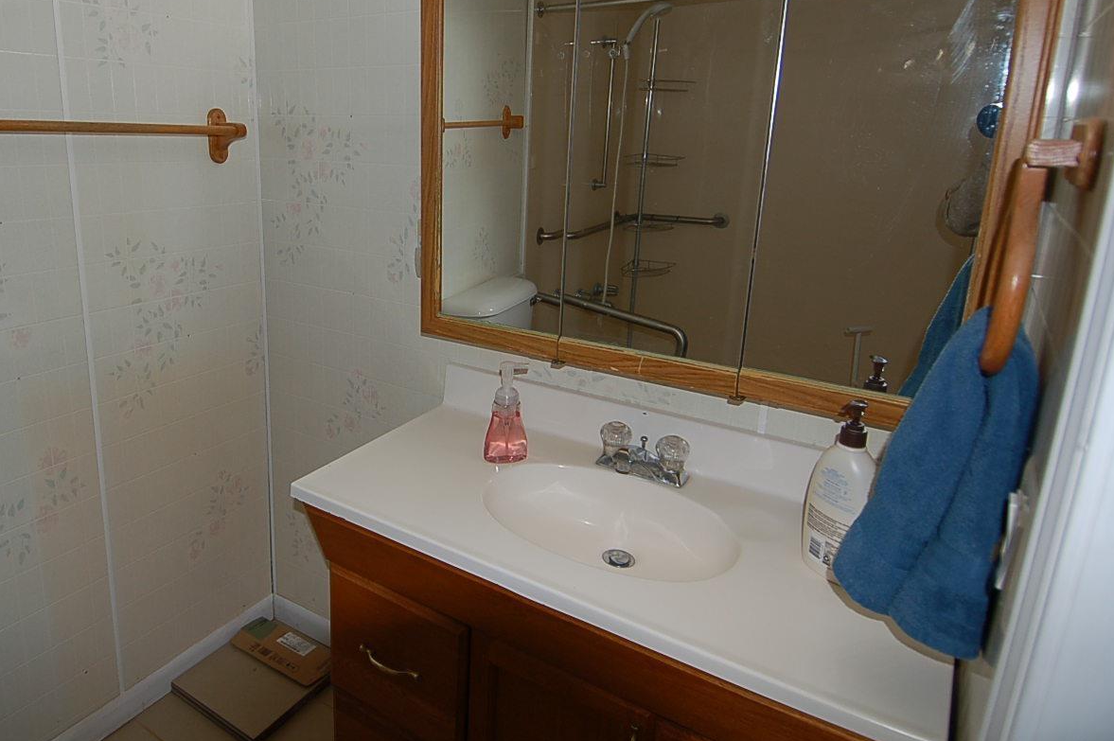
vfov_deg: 54.8
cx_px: 437
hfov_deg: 75.2
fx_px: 711
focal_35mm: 23
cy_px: 309
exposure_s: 1/250
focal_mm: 12
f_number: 4
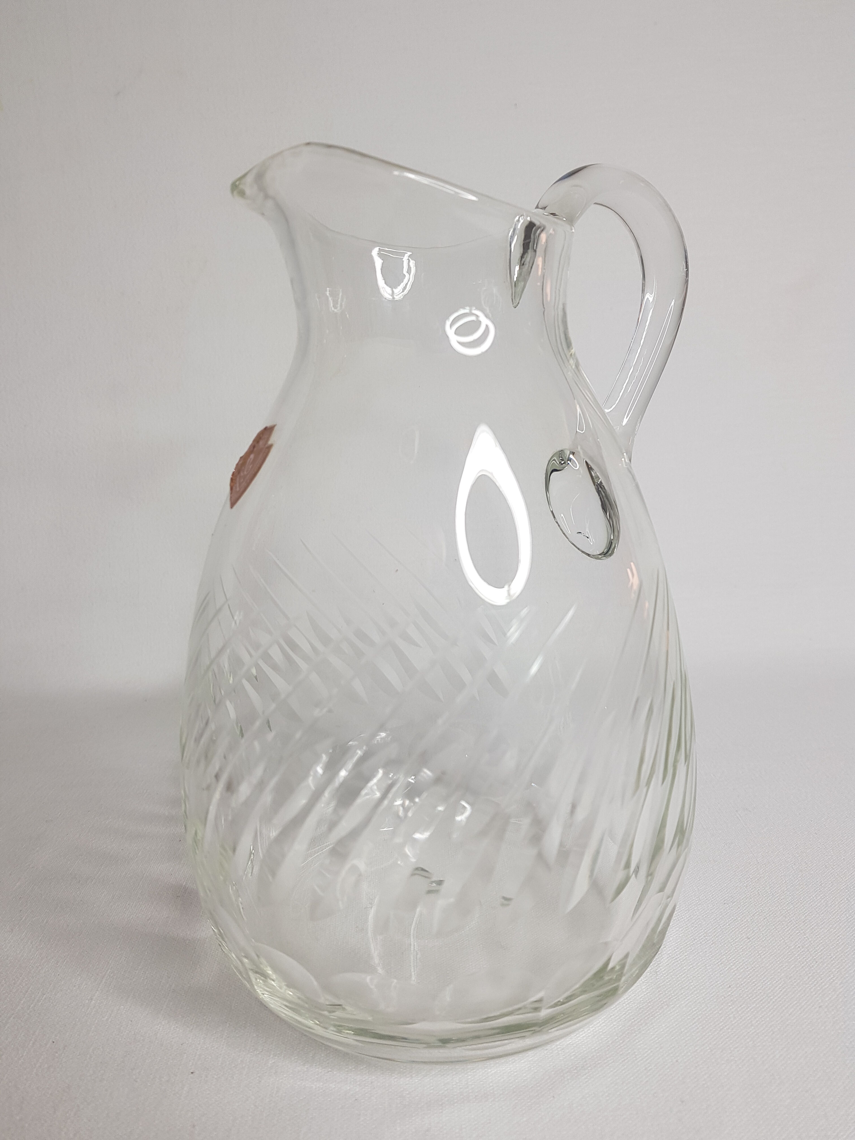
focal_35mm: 26
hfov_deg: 53.1
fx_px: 856
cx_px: 428
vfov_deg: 67.3
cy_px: 570
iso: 40
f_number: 1.7
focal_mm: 4.2
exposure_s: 1/100
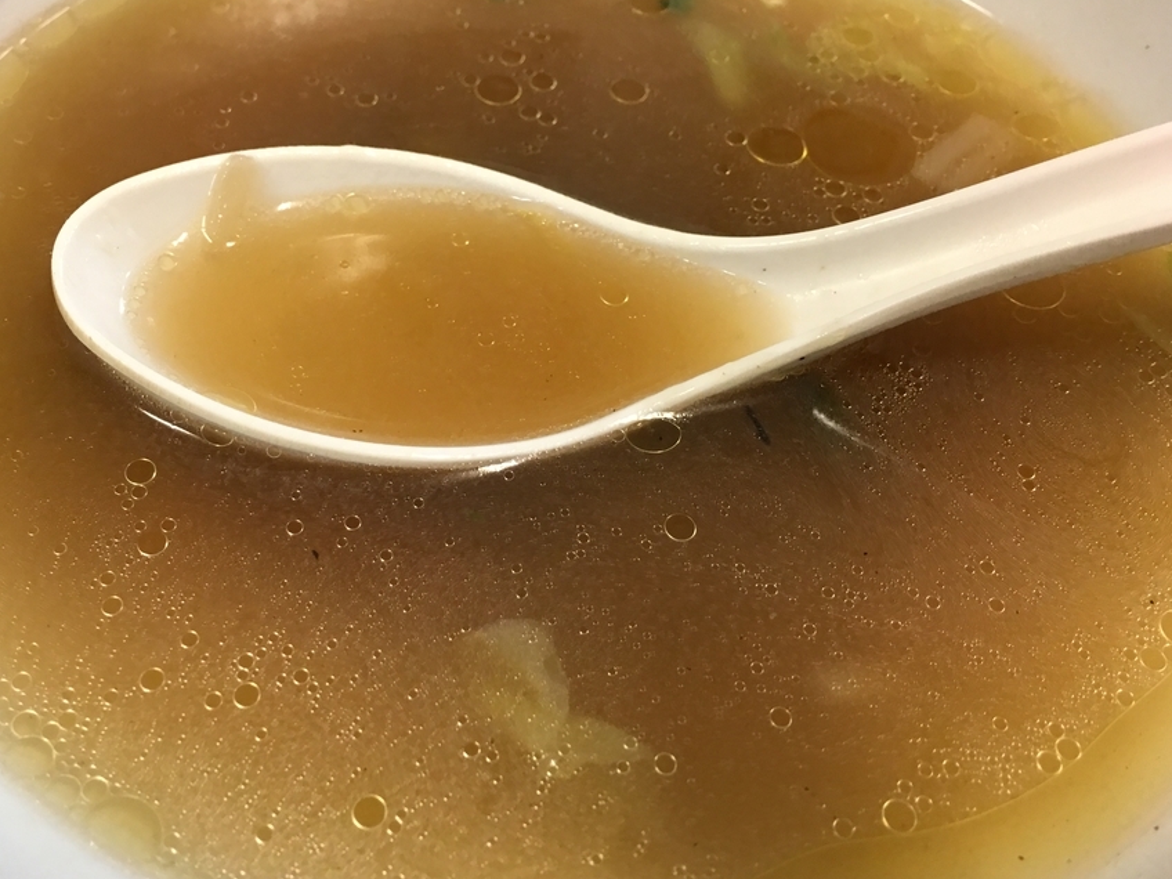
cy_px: 397
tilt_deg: -50.3
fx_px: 1185
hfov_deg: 52.4
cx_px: 492
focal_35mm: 35
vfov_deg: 40.7
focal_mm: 4.15
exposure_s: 1/15
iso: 64
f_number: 2.2
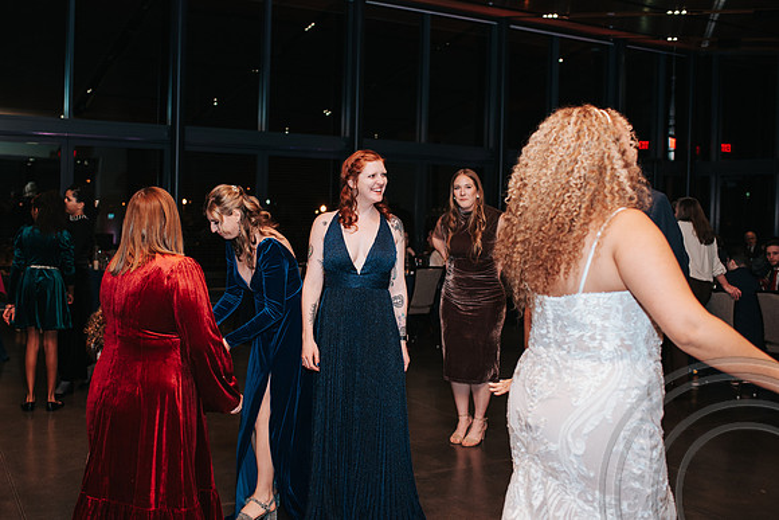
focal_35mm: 38
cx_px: 354
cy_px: 237
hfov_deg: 50.4
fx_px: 826
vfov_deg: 34.9
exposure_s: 1/200
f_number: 2.8
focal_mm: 35
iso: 1000
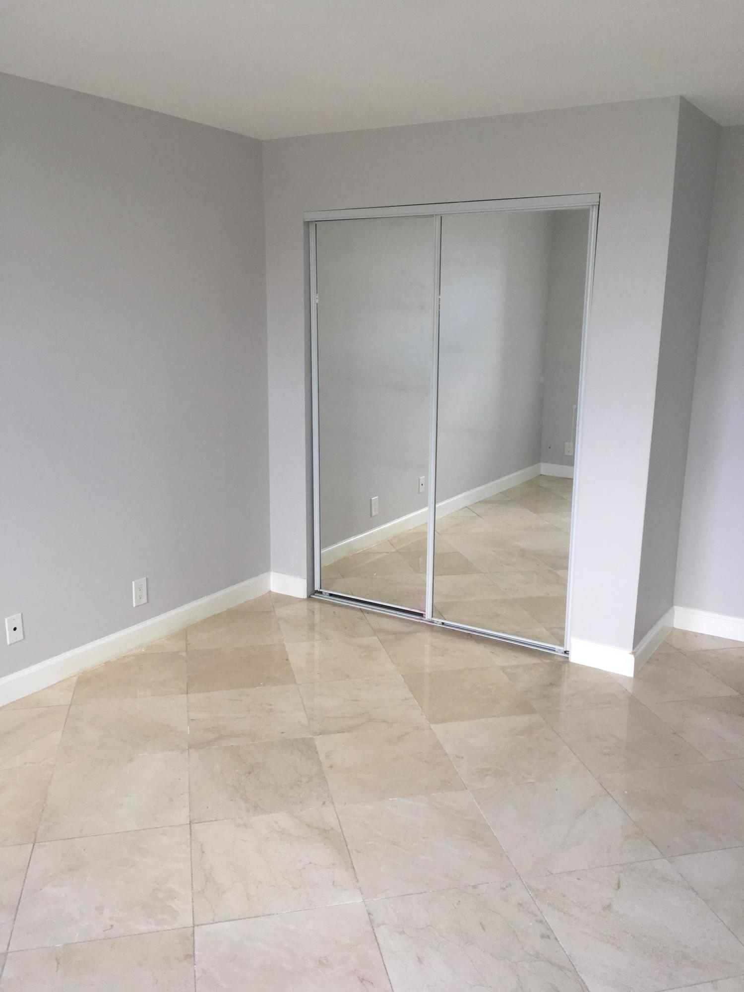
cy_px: 496
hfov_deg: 48.2
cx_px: 372
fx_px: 831
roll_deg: -0.8
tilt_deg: -10.9
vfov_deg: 61.7
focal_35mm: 29
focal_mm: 4.15
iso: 32
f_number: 2.2
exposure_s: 1/30
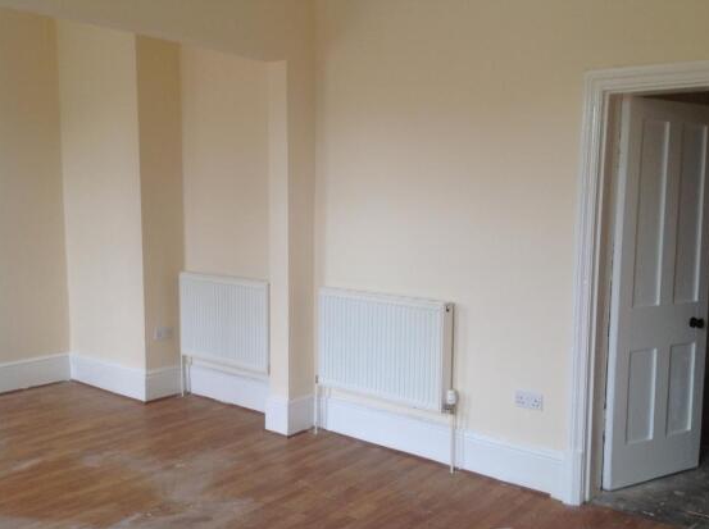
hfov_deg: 50.2
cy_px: 279
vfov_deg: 38.6
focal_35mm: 37
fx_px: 757
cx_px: 372
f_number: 2.4
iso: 64
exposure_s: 1/60
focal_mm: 4.28
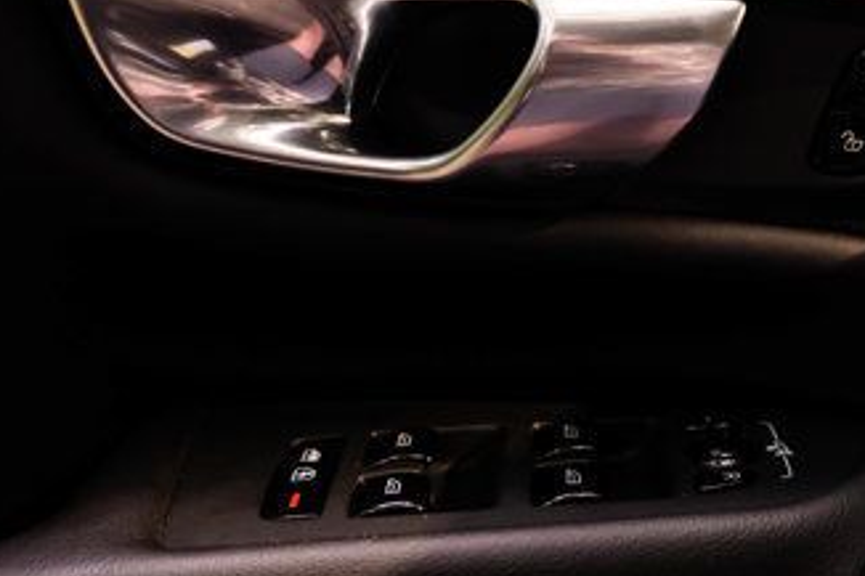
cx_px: 703
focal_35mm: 55
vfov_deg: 23.9
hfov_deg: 35.0
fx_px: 1321
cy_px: 62
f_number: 5
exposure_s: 1/200
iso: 1000
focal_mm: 28
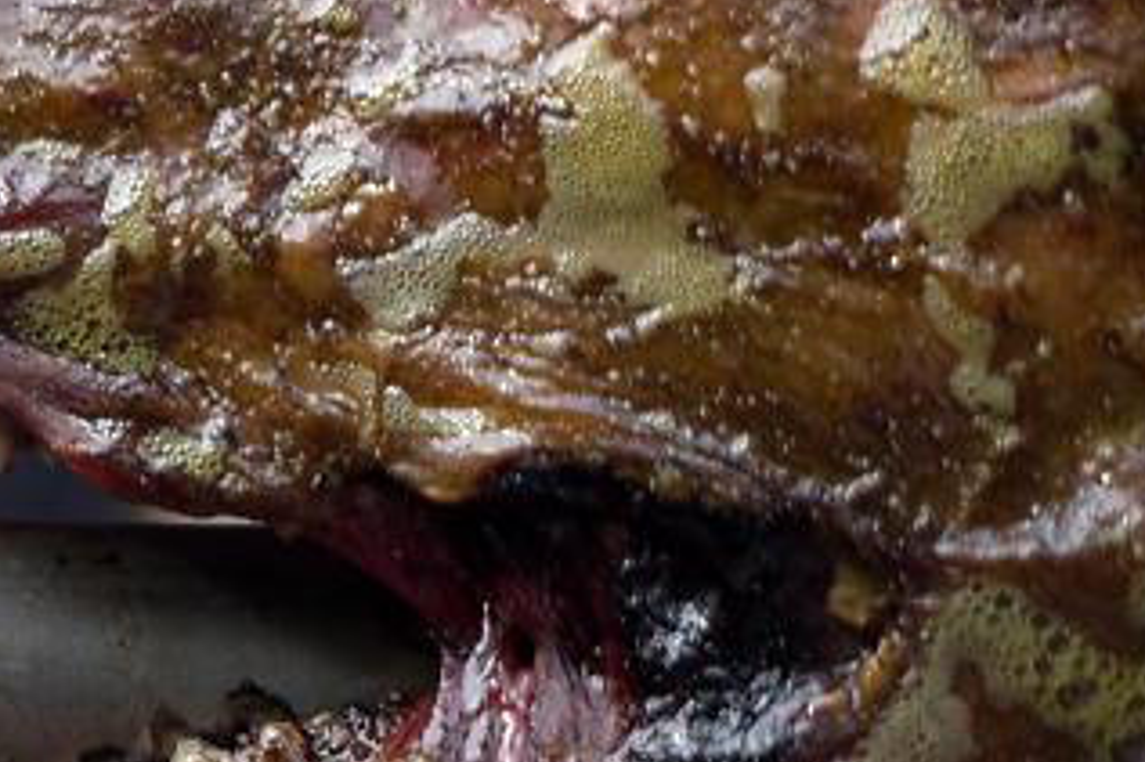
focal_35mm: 1421
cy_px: 376
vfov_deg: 1.0
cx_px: 144
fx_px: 45170
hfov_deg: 1.5
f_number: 5.8
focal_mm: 300
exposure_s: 1/80
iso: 80
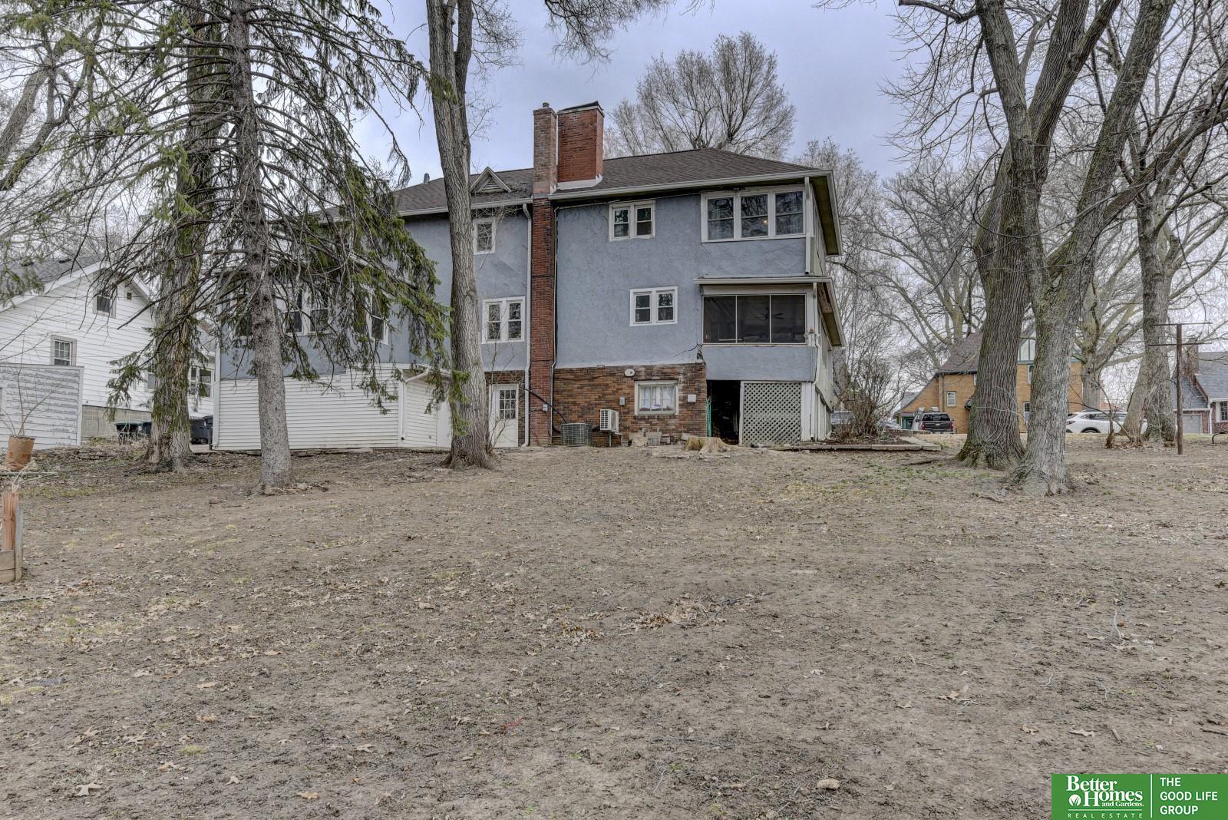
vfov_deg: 53.2
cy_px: 410
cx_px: 614
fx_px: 819
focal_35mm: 24
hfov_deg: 73.7
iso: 400
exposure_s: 1/320
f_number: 8
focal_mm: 24
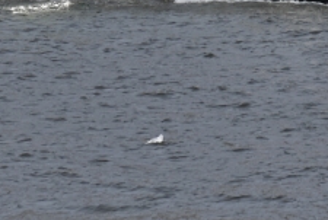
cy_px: -243
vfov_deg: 2.5
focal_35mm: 546
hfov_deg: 3.8
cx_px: 402
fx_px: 4985
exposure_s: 1/320
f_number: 6.3
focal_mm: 120
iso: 100
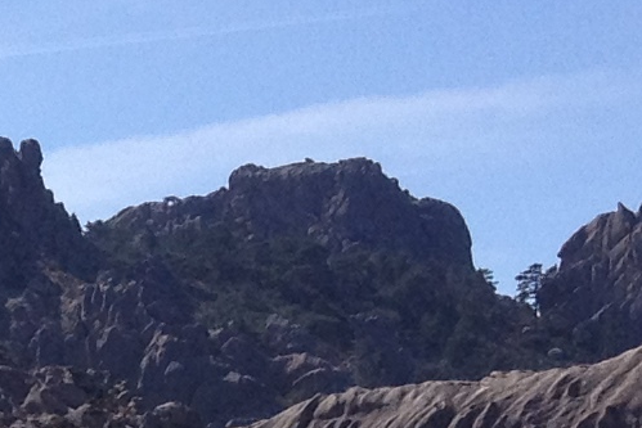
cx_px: -771
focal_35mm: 238
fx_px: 4245
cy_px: 928
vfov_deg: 5.6
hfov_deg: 8.1
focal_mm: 4.28
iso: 64
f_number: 2.4
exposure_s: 1/1972
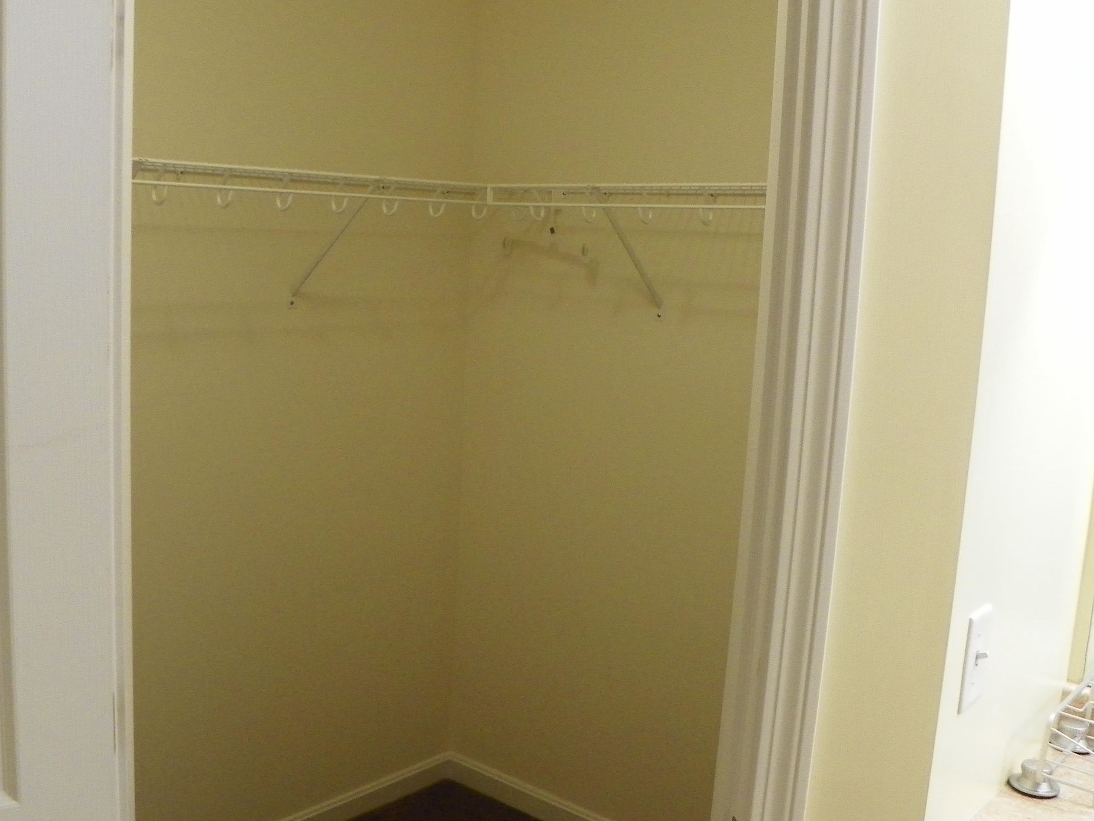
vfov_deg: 38.6
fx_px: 1169
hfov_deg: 49.8
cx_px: 434
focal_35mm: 37
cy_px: 443
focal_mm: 4.6
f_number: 2.8
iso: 200
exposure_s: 1/30
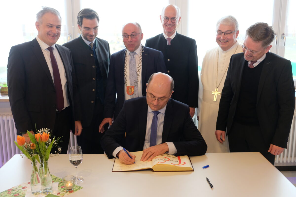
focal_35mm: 36
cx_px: 148
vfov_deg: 36.9
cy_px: 98
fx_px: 296
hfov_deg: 53.1
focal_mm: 24.3
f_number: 3.2
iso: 800
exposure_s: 1/52
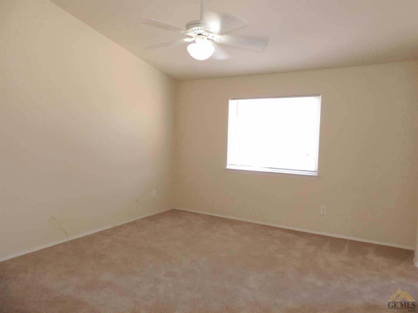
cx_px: 209
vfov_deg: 56.8
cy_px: 156
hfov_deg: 71.6
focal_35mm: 24
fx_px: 290
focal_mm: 4.3
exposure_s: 1/40
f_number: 3
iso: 360
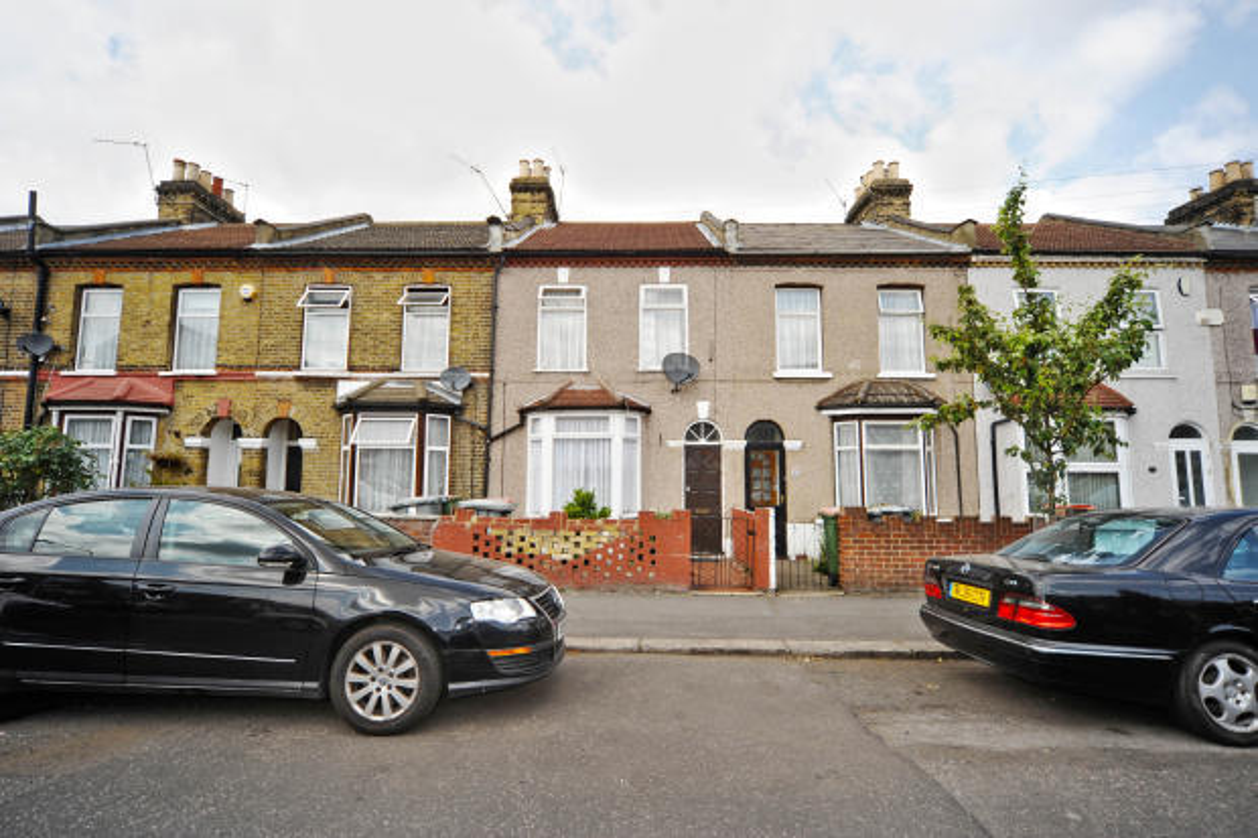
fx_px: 594
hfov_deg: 93.3
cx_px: 629
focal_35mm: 17
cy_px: 419
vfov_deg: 70.4
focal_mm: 17
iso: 200
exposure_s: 1/250
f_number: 9
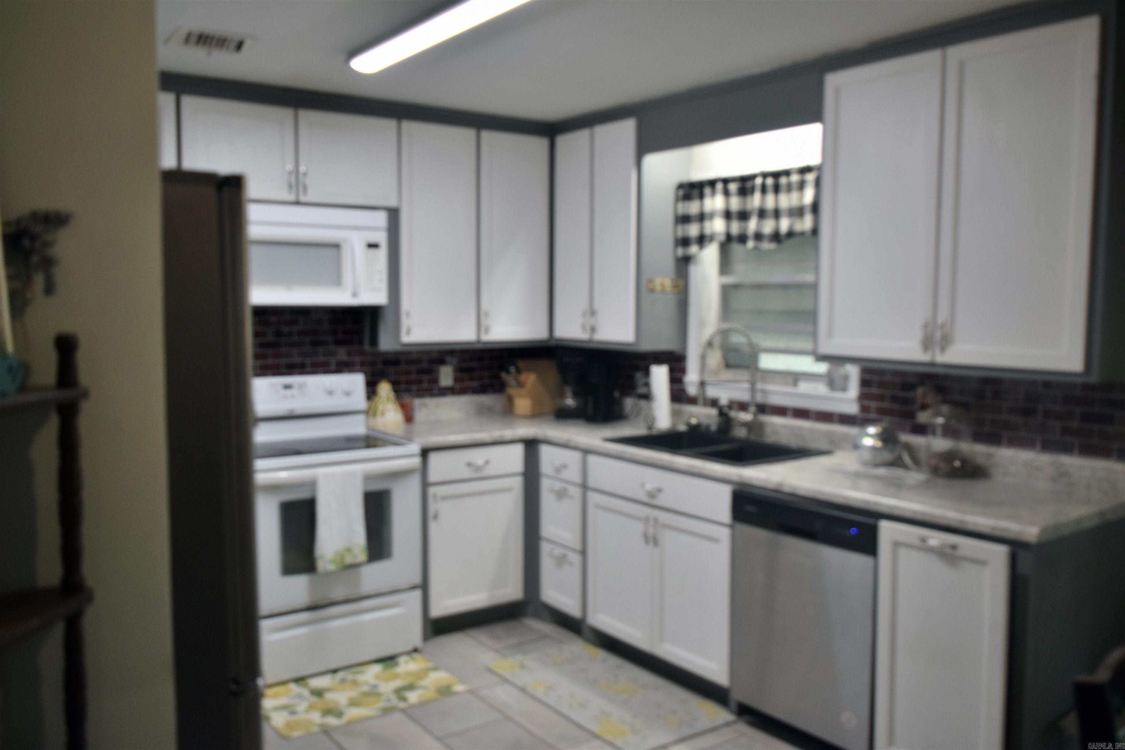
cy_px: 375
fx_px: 937
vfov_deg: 43.6
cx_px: 562
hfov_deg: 61.9
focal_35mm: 30
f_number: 4
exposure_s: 1/60
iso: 400
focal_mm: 20
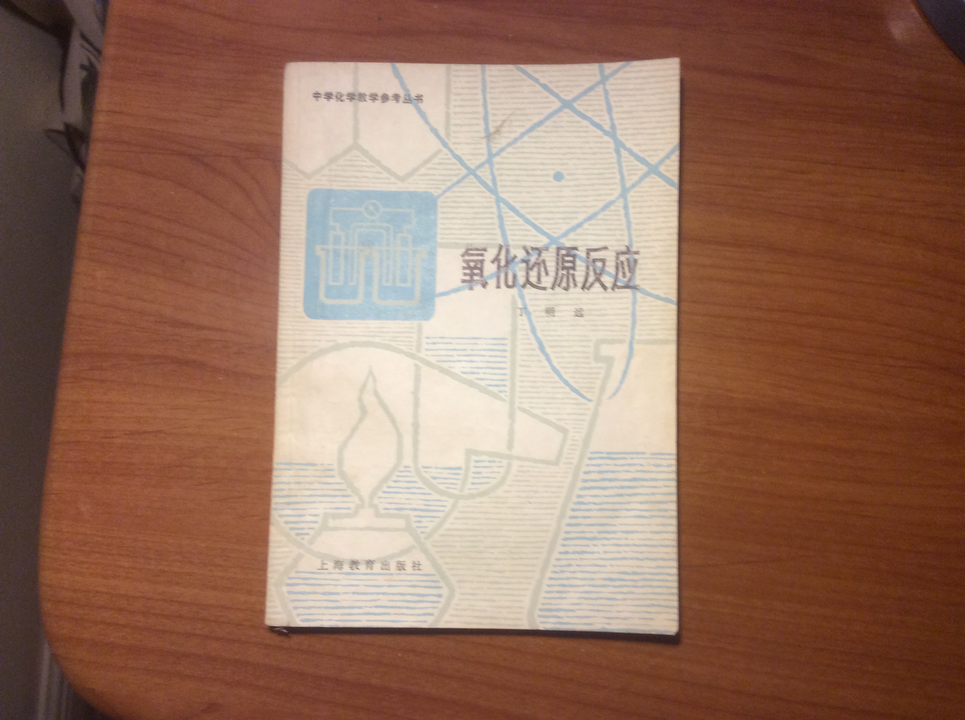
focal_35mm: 32
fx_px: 891
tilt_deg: -86.1
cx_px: 482
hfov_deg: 56.9
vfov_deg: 44.1
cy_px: 360
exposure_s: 1/25
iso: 80
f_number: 2.4
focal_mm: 3.3
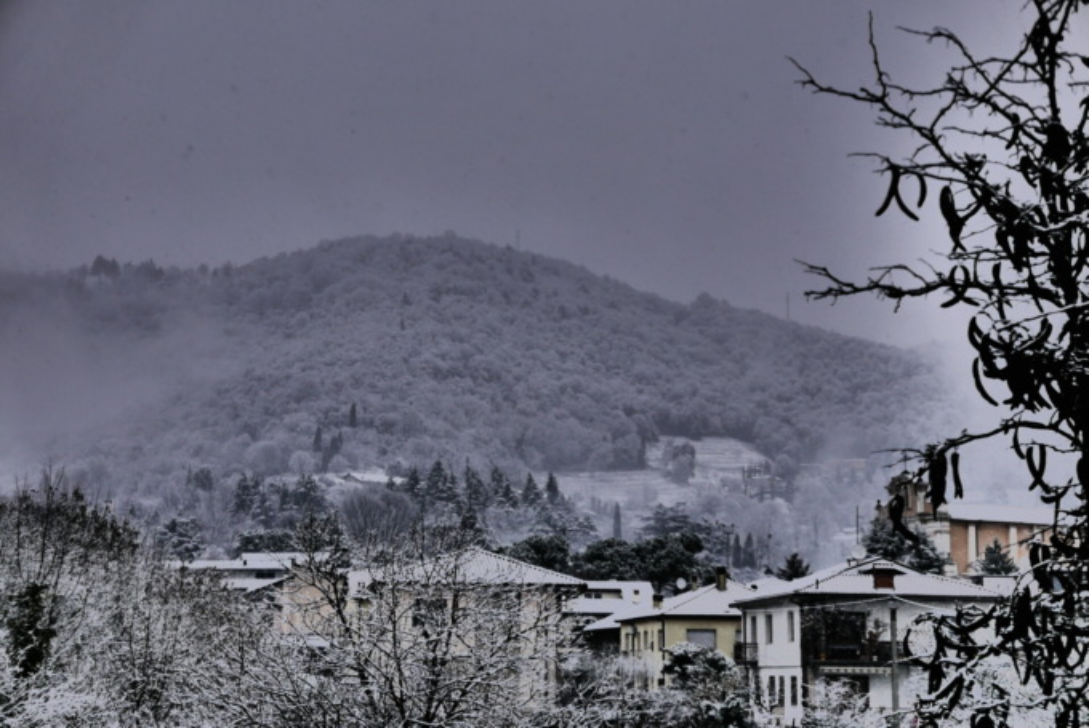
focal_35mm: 75
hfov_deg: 27.0
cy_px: 364
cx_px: 544
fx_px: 2271
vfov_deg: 18.2
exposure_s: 1/1600
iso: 200
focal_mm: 34
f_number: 2.8
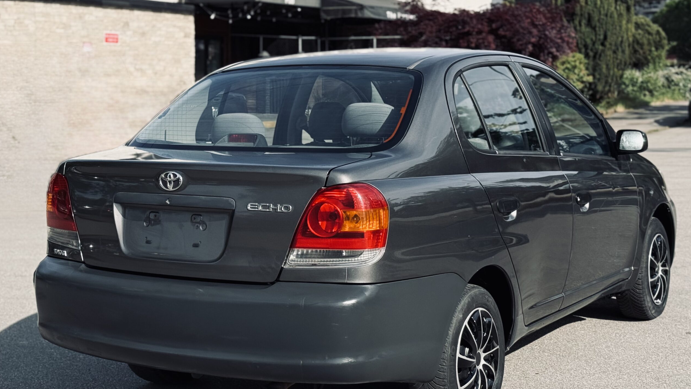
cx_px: 348
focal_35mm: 53
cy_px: 190
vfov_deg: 22.6
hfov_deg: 39.2
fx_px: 971
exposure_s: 1/4878
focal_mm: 6.76
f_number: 1.78
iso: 80
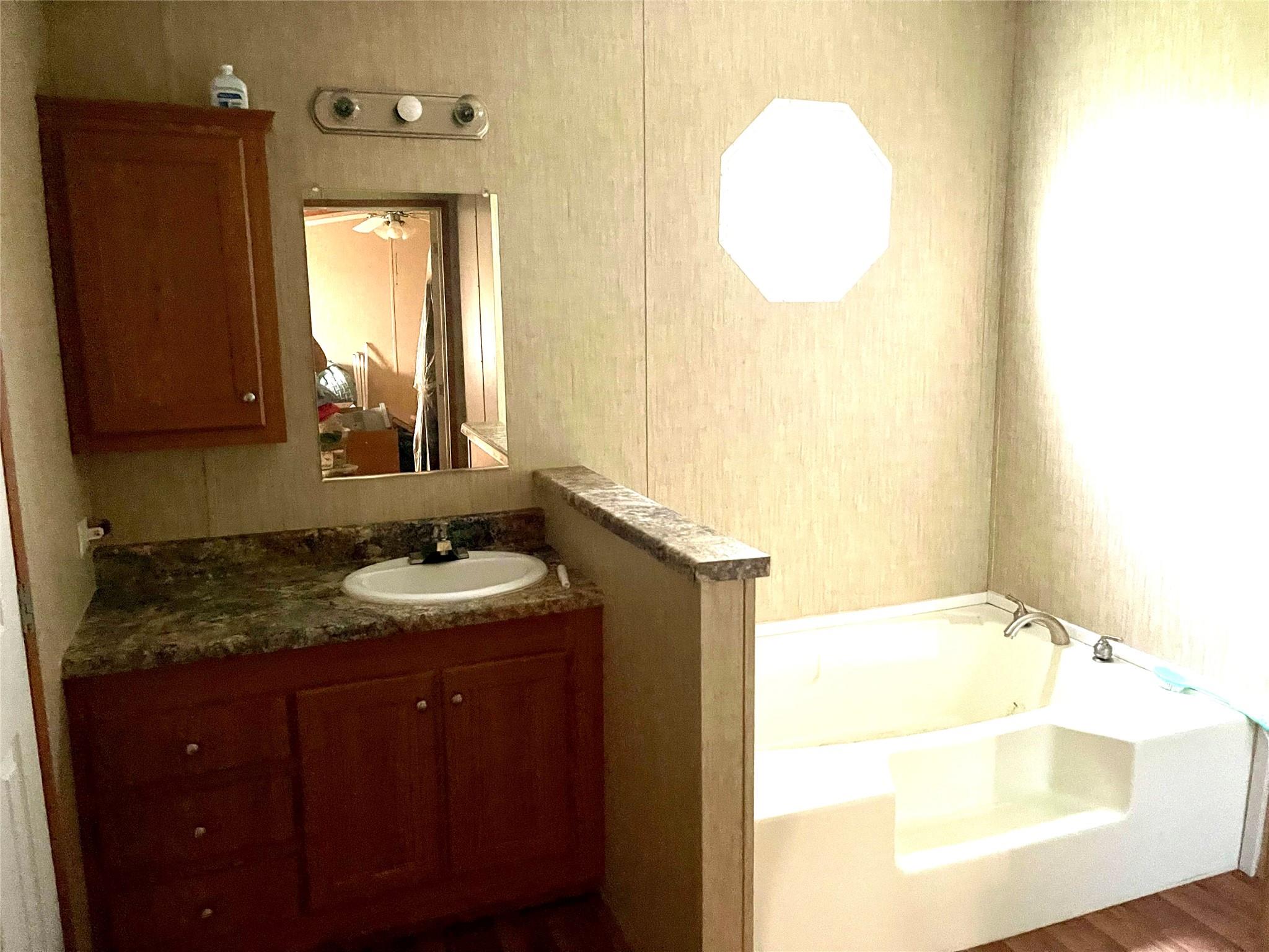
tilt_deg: -9.2
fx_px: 916
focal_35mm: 25
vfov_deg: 54.9
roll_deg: +1.1
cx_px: 634
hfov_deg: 69.4
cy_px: 476
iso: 800
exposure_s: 1/30
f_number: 1.6
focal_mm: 5.1
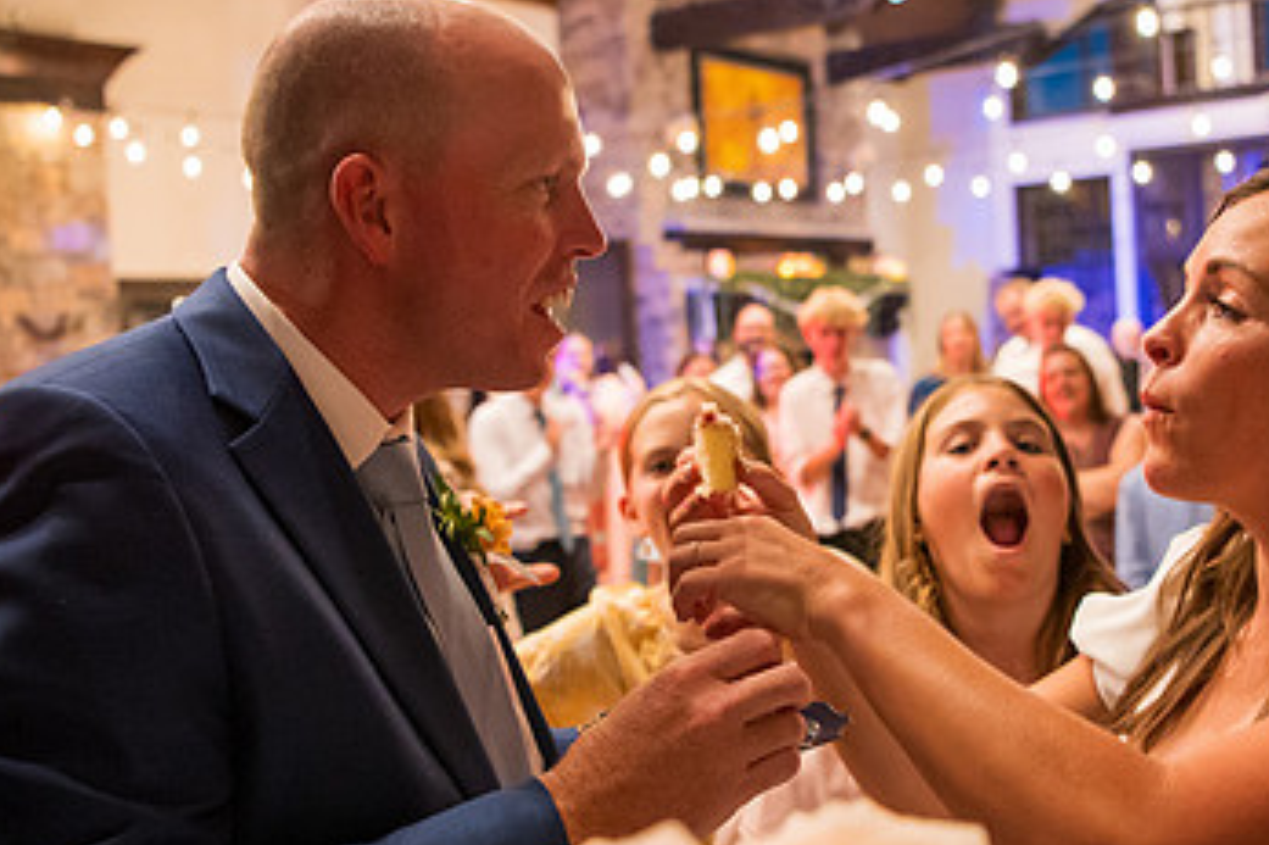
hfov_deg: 45.6
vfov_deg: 31.9
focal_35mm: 42
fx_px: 1480
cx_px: 862
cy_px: 429
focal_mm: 24
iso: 6400
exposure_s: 1/80
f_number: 2.8
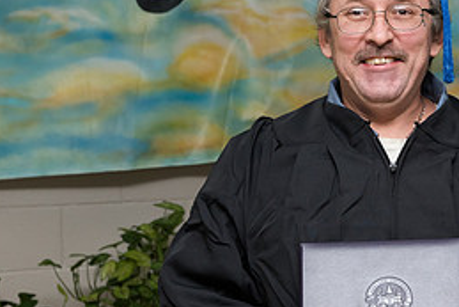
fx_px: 1569
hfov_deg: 16.5
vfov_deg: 11.2
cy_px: 113
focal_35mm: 123
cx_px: 381
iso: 1600
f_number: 7.1
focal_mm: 55
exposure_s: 1/160
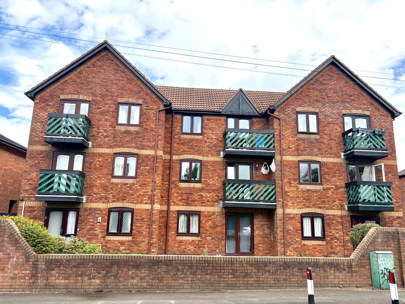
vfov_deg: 53.1
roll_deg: -1.9
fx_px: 304
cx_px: 202
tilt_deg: +13.5
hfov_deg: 67.3
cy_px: 152
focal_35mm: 26
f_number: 1.6
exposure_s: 1/2208
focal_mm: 5.96
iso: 64
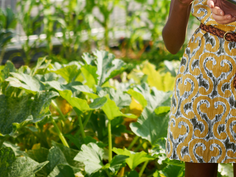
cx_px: 264
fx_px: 634
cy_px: -27
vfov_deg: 15.4
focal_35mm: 93
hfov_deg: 20.1
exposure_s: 1/3200
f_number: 1.8
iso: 100
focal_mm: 35
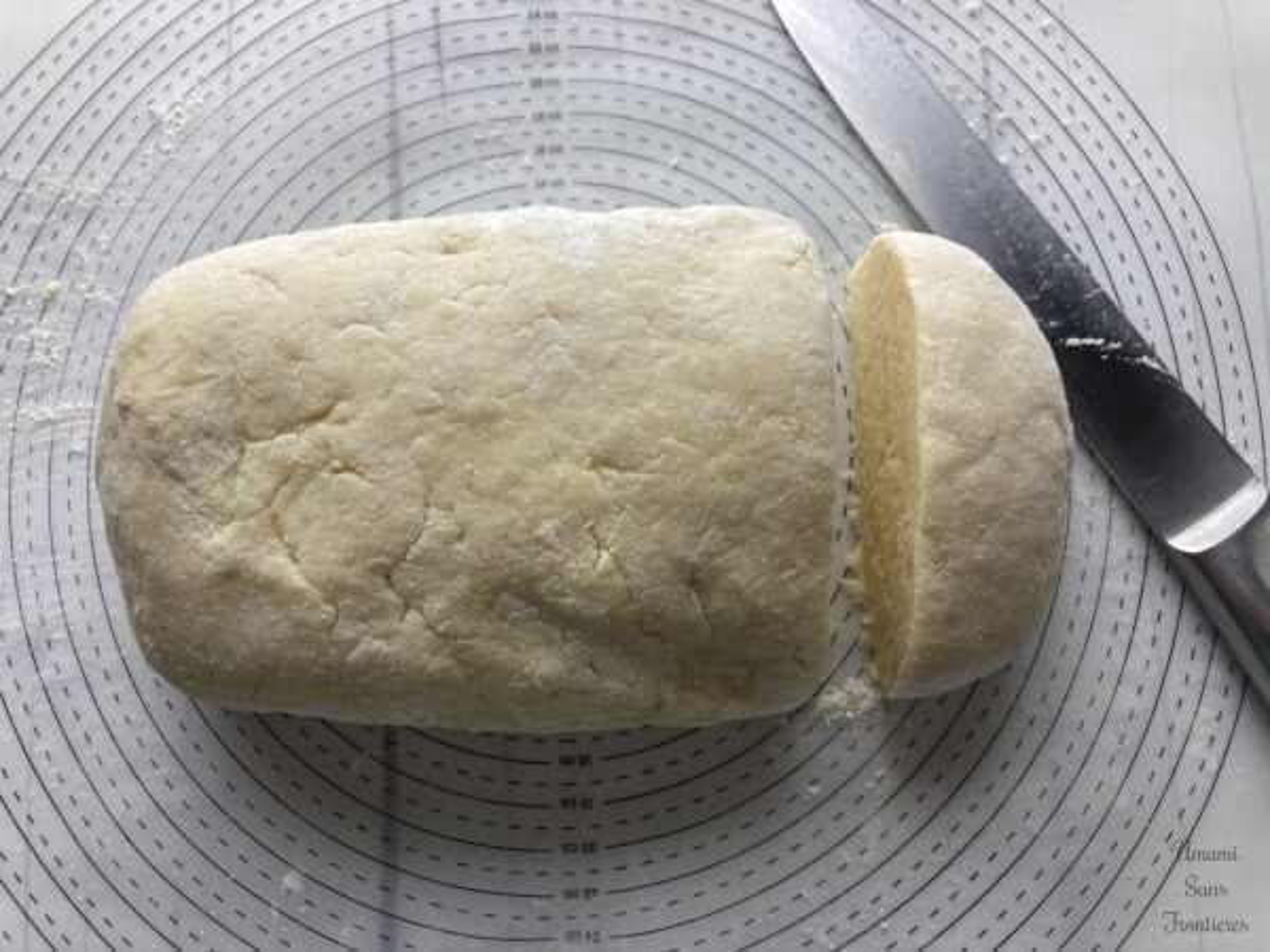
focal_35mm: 28
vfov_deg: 49.7
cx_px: 635
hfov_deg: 63.4
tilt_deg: -79.6
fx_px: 1027
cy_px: 476
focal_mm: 3.99
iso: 32
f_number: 1.8
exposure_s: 1/100
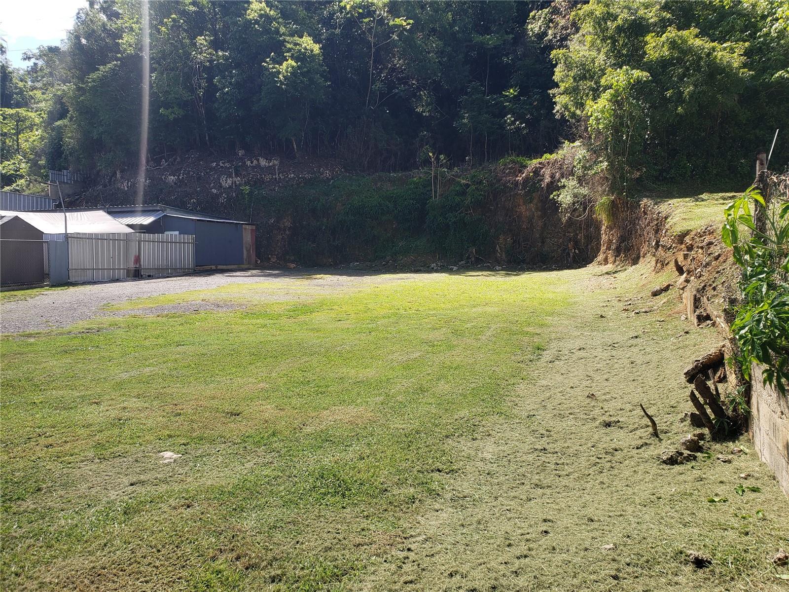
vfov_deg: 53.1
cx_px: 394
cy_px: 296
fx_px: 593
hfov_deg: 67.3
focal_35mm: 26
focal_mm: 4.3
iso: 50
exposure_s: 1/548
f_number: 2.4
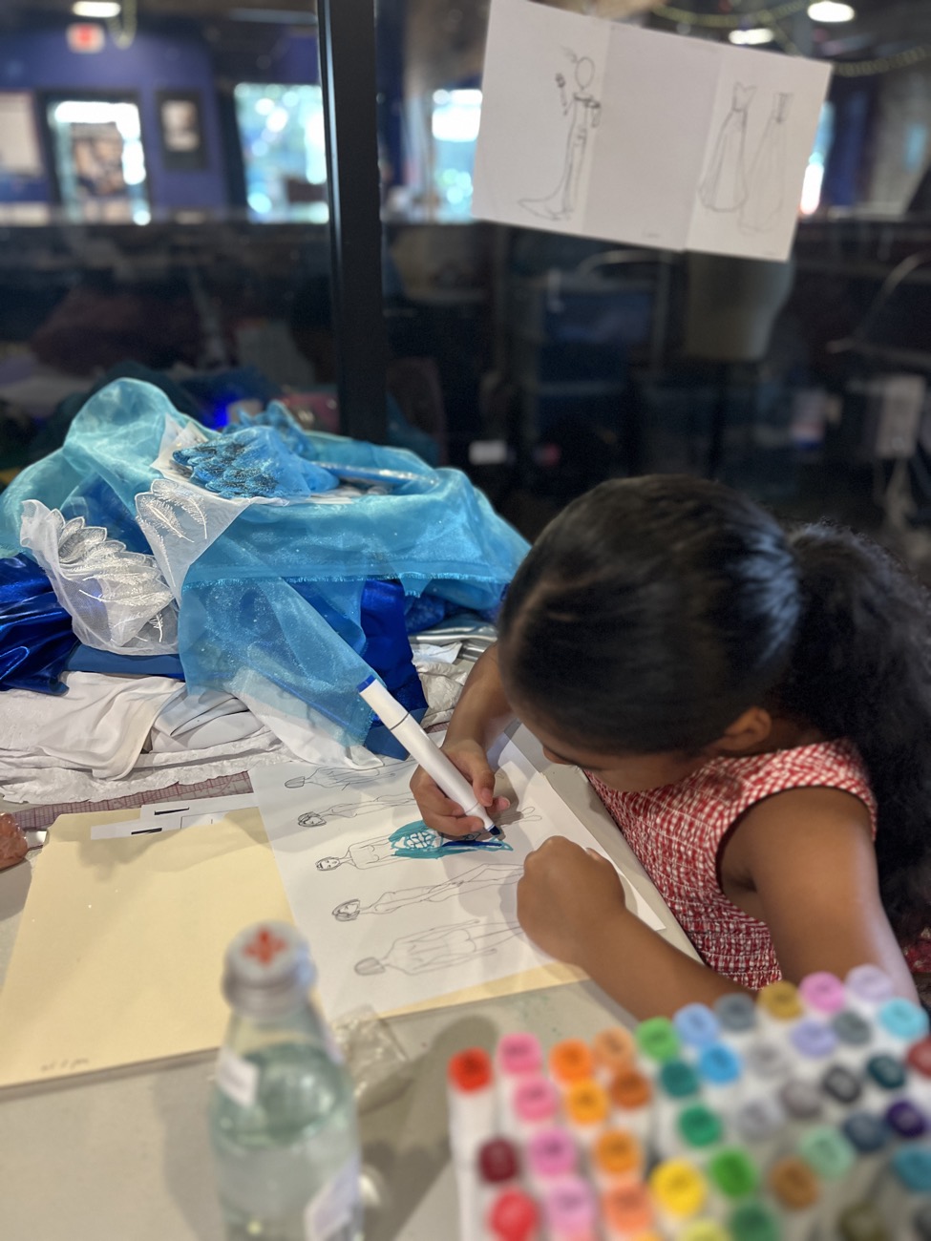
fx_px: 932
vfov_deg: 67.3
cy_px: 620
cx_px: 466
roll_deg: -0.4
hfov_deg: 53.1
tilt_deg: -24.3
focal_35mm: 26
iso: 320
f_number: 1.5
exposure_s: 1/60
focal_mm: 5.7
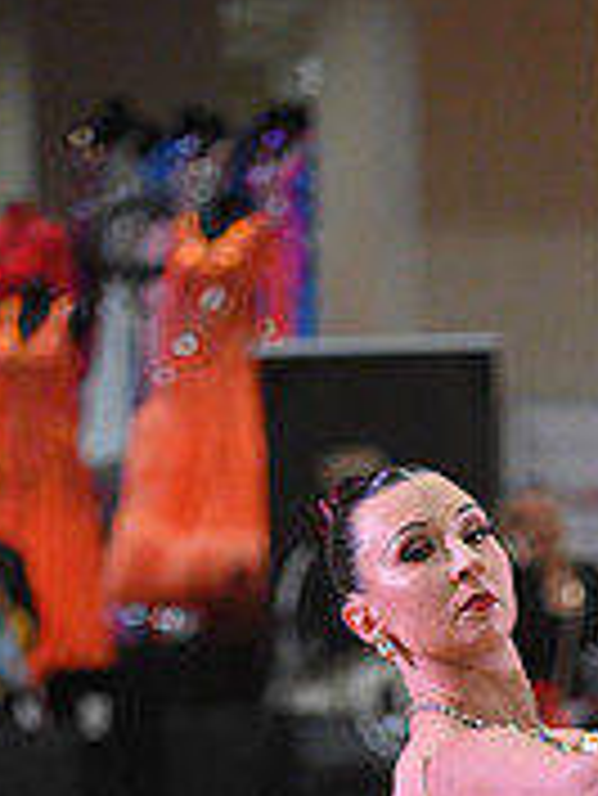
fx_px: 9801
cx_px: 726
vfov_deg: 4.6
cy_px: 1187
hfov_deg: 3.5
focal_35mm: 426
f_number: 4.5
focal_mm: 135
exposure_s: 1/400
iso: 2500
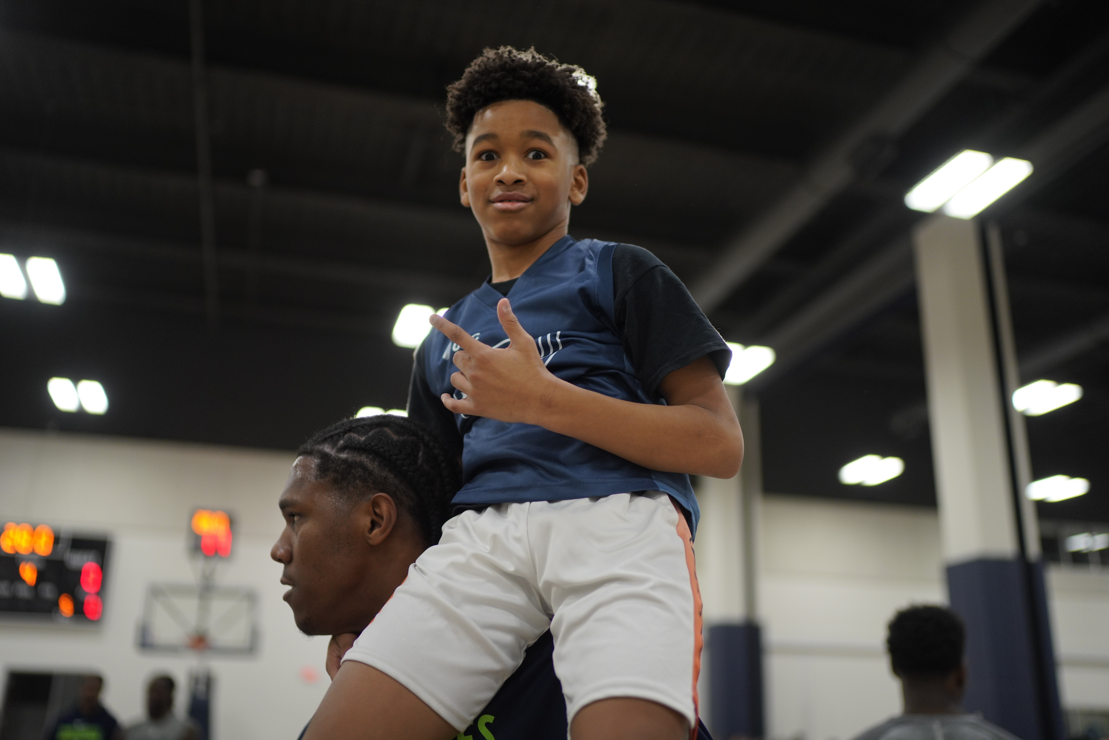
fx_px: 1078
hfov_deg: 54.4
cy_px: 370
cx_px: 554
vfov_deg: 37.9
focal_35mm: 35
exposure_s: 1/1250
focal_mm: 35
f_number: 1.4
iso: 800
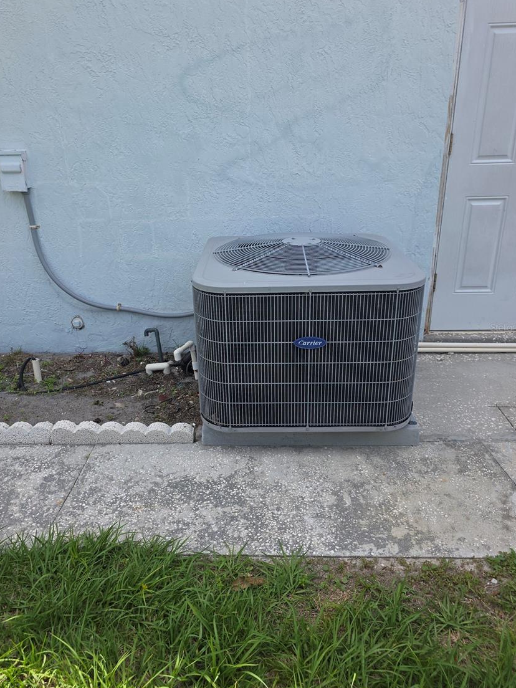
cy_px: 327
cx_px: 254
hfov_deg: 54.9
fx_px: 497
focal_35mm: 25
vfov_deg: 69.3
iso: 12
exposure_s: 1/406
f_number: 1.7
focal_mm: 6.3
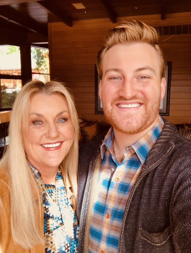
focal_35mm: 32
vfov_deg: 56.7
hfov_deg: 44.3
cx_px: 96
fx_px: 235
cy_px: 126
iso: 64
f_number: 2.2
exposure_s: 1/120
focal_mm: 2.87
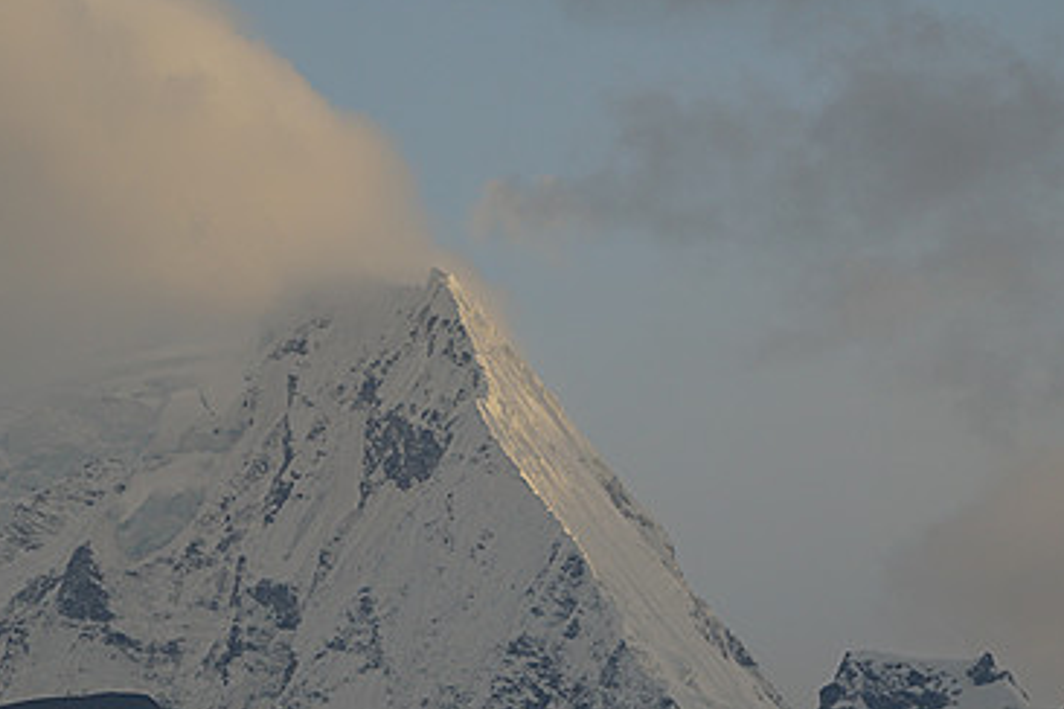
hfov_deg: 3.1
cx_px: 358
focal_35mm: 656
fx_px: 19387
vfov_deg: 2.1
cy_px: 507
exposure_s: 1/320
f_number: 5.6
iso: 160
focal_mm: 300
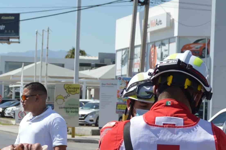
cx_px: 12
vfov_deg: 8.8
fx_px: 966
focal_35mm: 154
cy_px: 170
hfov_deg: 13.2
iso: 100
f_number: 4
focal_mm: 25
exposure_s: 1/1000
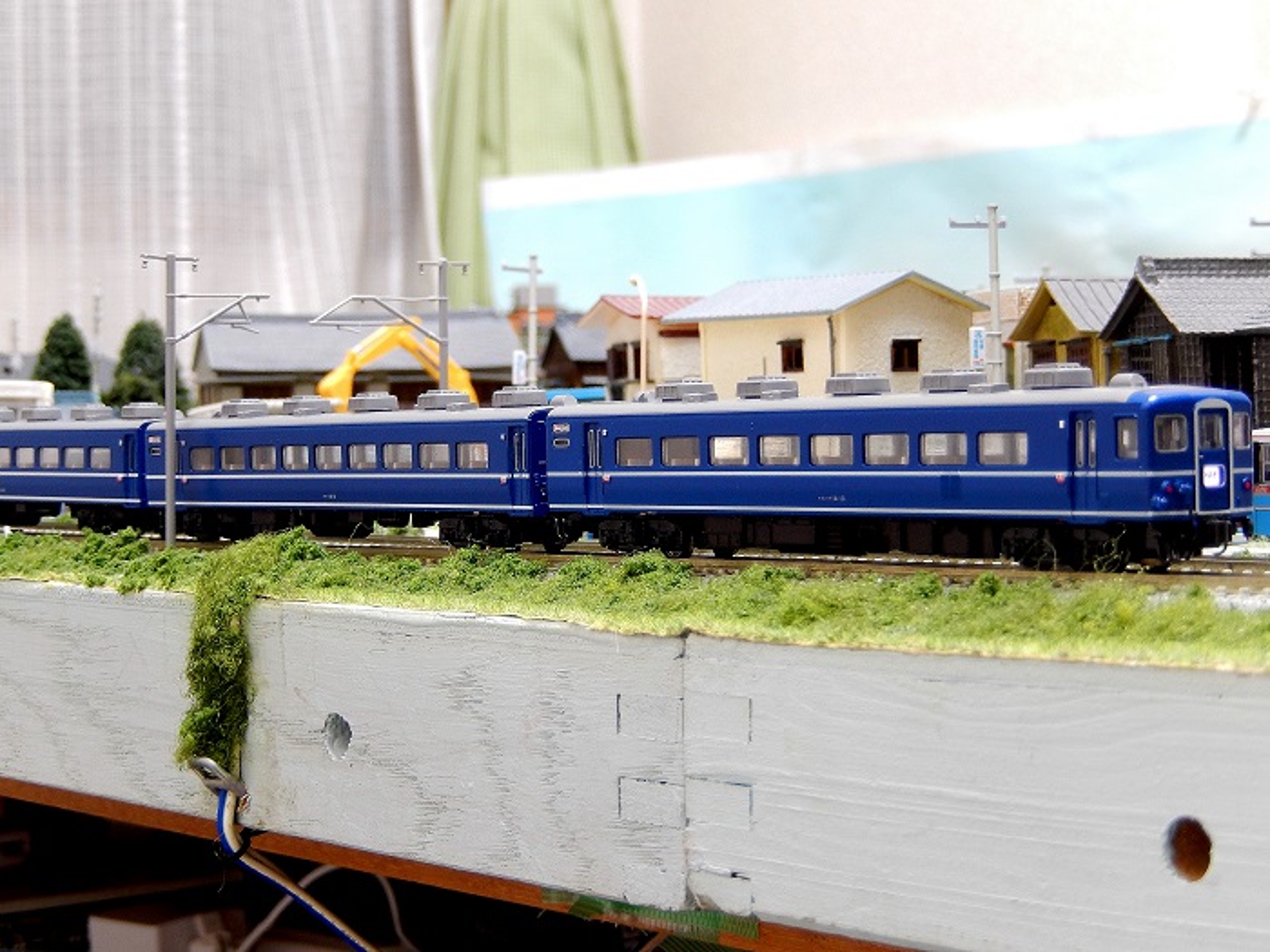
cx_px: 635
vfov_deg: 15.6
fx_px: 3485
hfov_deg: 20.7
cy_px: 476
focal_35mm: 95
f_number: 5.2
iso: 200
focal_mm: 17
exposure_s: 1/1.3
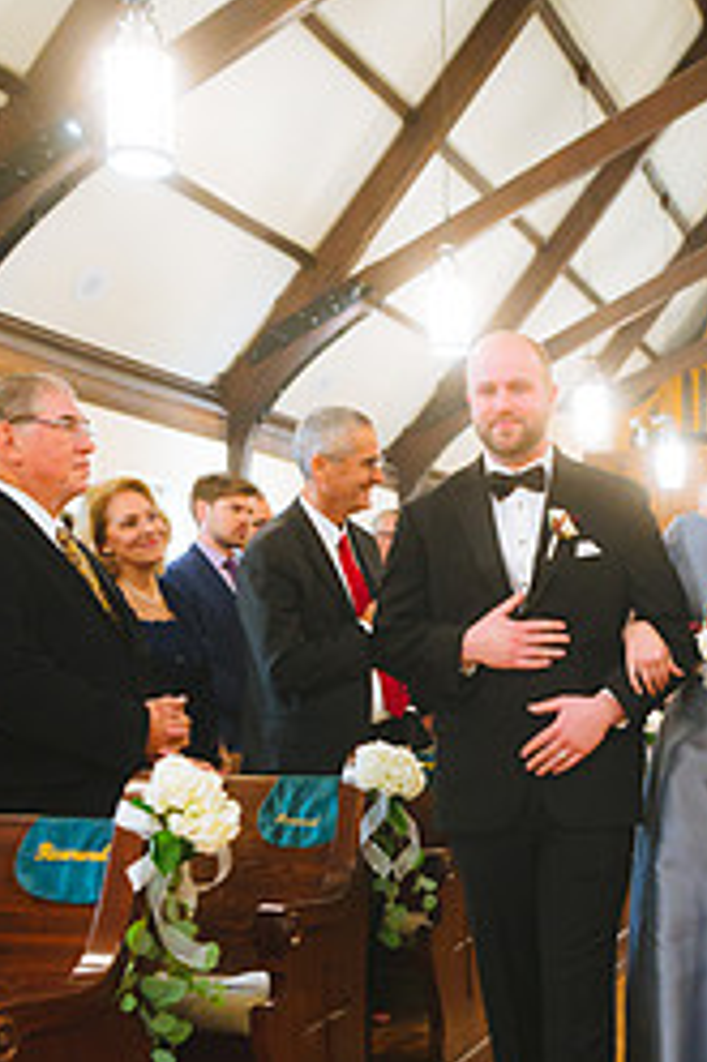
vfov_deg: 39.8
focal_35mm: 49
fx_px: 1445
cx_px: 585
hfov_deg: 26.9
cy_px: 715
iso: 2500
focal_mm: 27
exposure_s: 1/160
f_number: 2.8
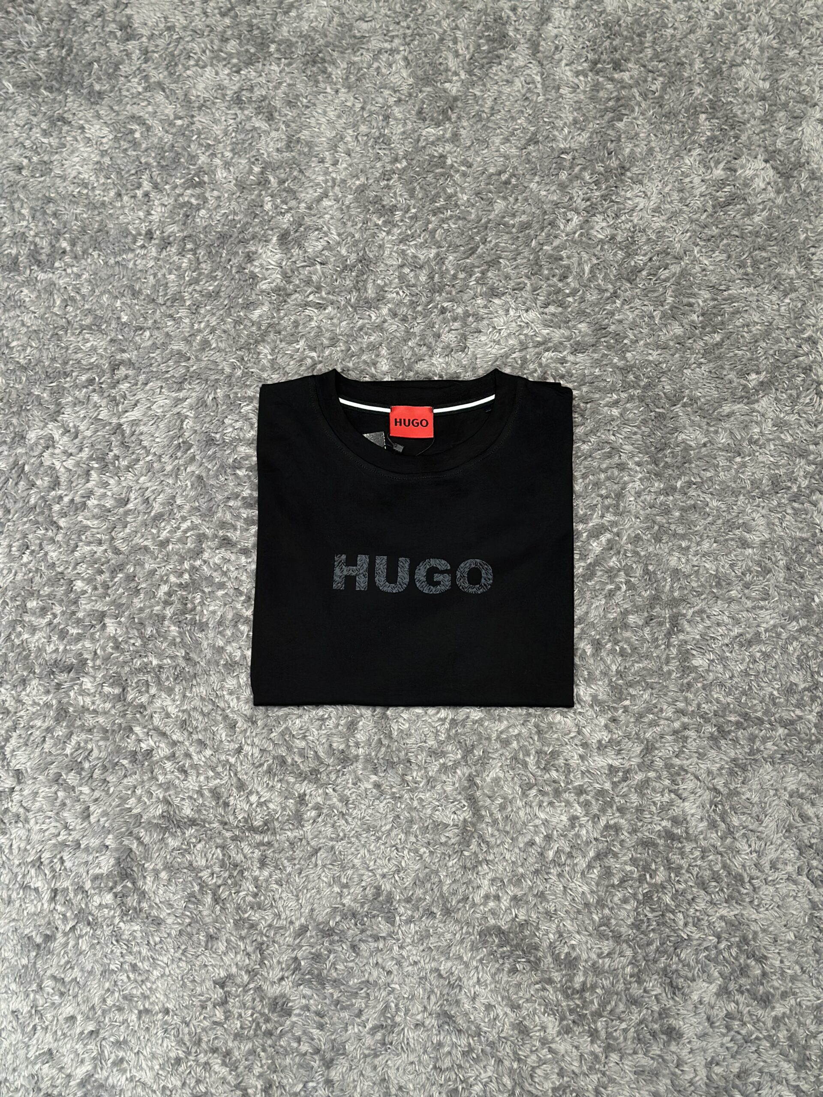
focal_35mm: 48
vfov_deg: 39.7
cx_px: 412
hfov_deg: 30.3
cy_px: 548
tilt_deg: -72.2
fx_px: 1522
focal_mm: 6.86
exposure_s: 1/120
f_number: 1.78
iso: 160
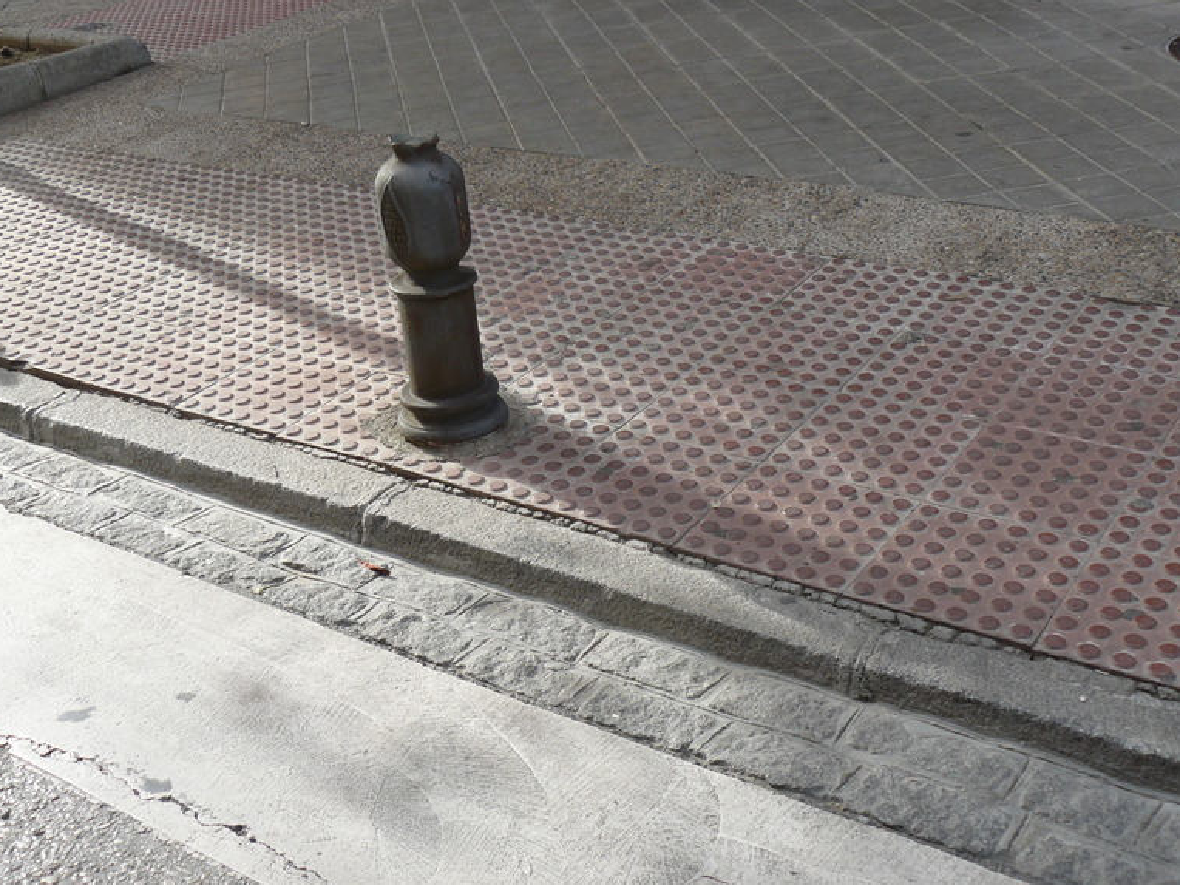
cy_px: 449
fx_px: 1534
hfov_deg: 42.1
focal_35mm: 45
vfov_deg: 32.2
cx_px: 596
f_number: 4
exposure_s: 1/160
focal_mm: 7.1
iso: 100
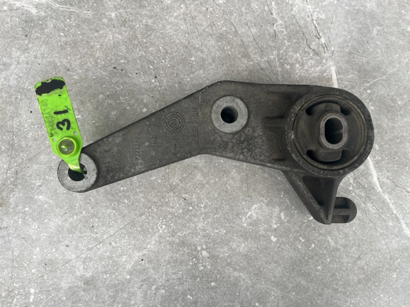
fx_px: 308
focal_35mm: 26
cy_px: 154
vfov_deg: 53.0
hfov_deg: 67.3
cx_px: 205
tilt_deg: -83.5
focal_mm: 5.1
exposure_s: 1/130
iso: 32
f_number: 1.6
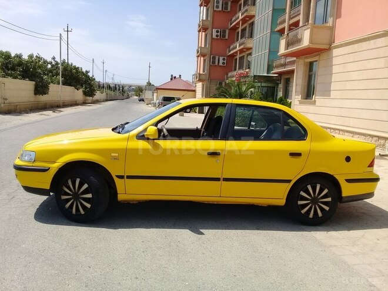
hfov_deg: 58.4
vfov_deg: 45.4
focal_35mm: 31
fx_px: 347
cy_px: 146
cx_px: 194
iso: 50
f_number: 2.2
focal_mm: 3.3
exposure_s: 1/1613
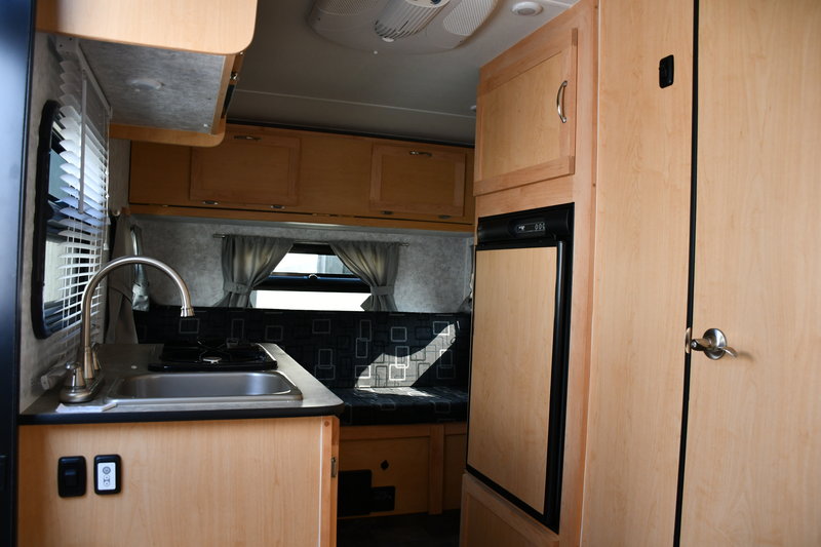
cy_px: 274
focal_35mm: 27
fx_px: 616
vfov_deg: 47.9
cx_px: 410
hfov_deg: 67.4
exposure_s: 1/160
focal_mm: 18
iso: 800
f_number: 3.5
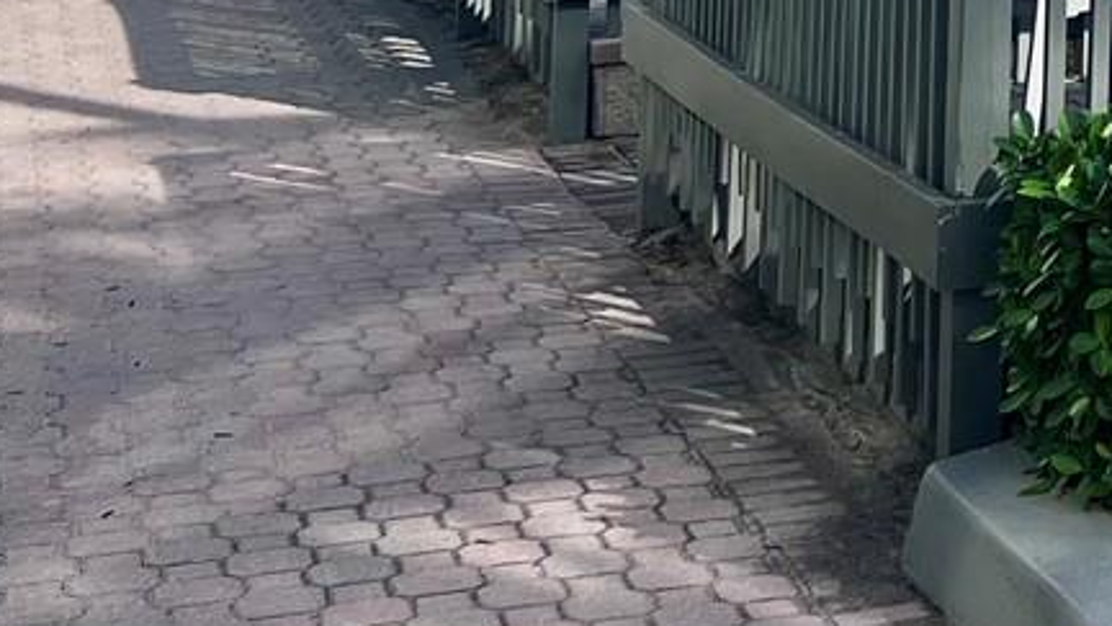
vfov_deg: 10.3
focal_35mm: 105
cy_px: -763
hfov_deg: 18.3
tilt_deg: +5.7
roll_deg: -0.3
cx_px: 1635
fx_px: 3096
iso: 50
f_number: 1.5
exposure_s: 1/4831
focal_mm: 5.7
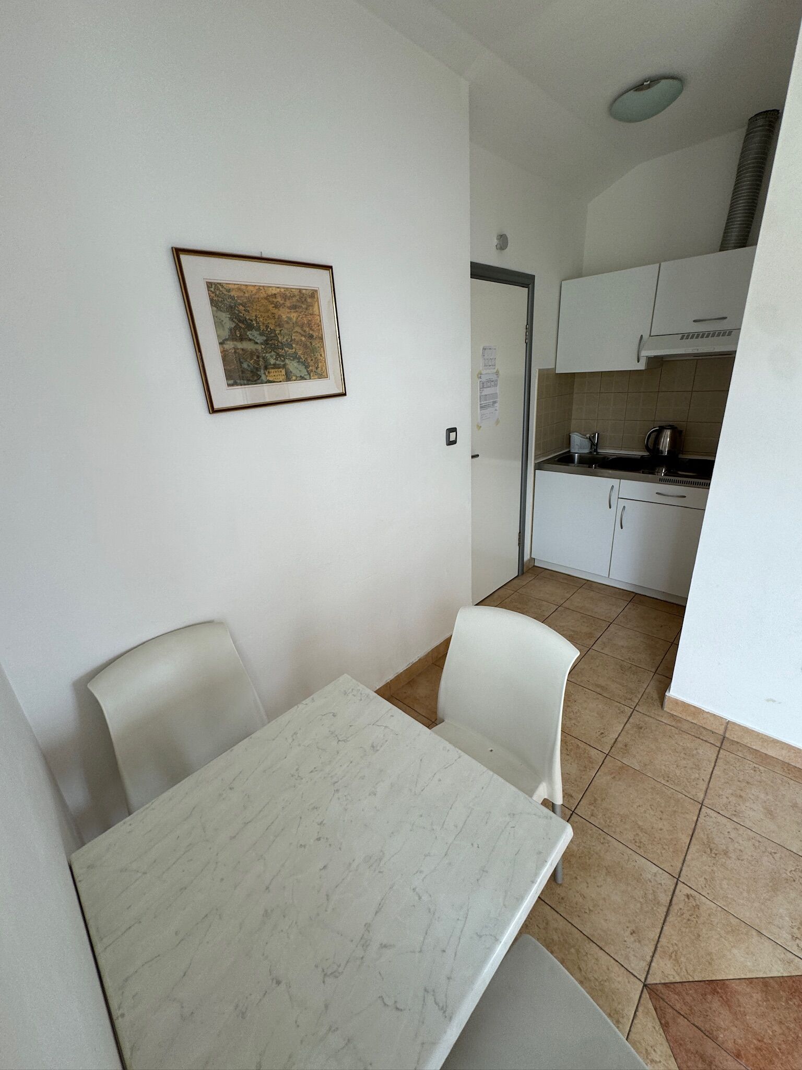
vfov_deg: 102.1
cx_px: 401
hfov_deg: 85.7
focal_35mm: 14
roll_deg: +5.7
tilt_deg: -20.2
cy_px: 535
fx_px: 432
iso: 64
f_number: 2.2
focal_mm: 2.22
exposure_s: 1/99
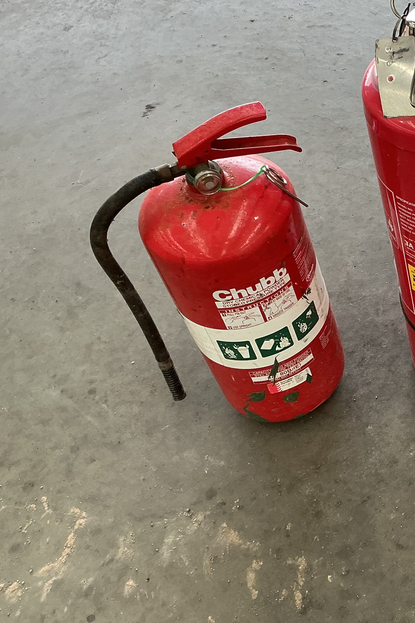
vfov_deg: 39.5
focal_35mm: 50
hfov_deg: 24.6
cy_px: 258
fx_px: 865
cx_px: 488
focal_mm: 3
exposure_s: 1/120
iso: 64
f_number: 1.8
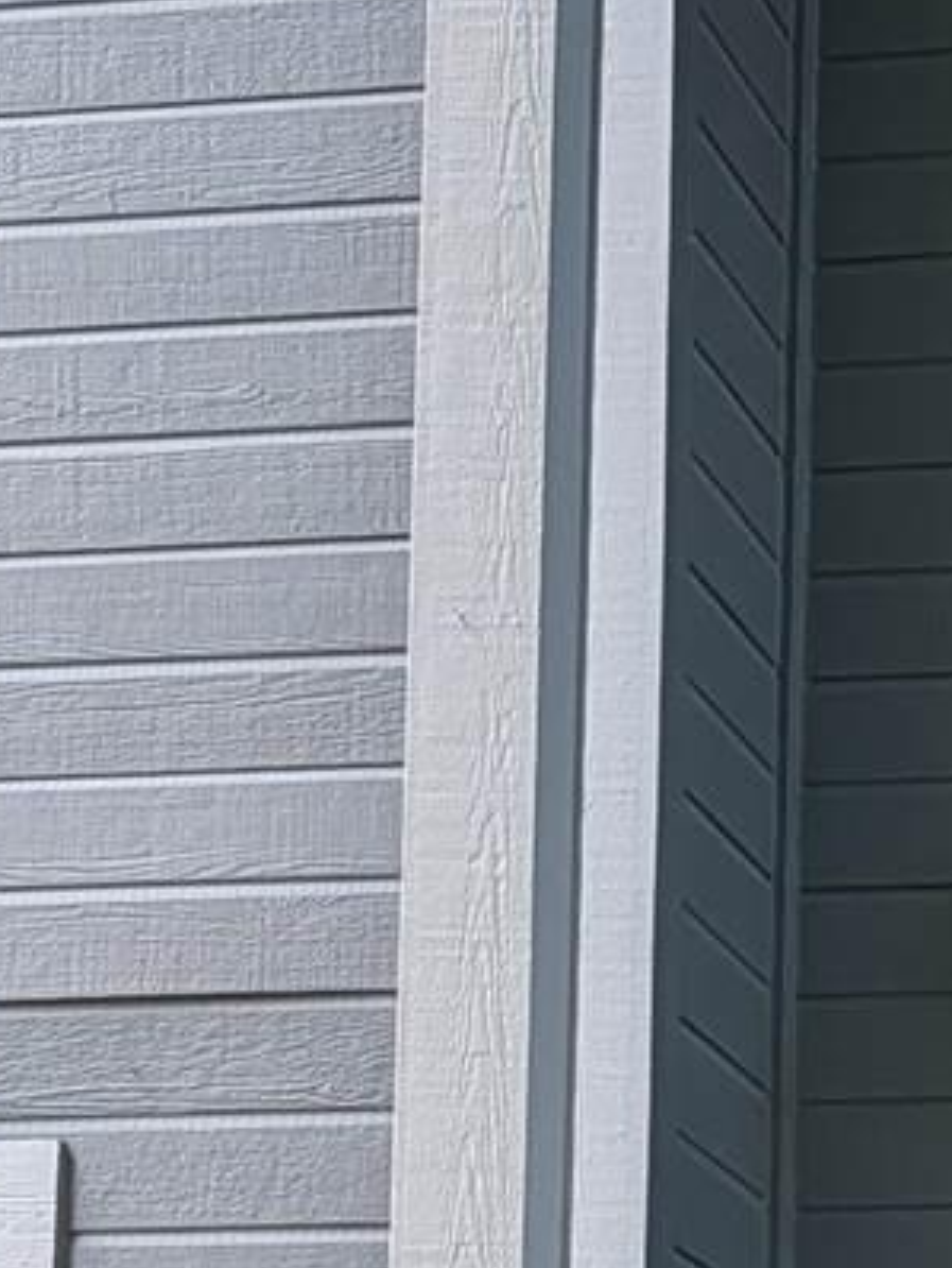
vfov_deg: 13.8
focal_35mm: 139
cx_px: 1340
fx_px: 5092
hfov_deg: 10.4
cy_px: 1450
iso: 19
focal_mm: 6.9
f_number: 1.68
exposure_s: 1/999
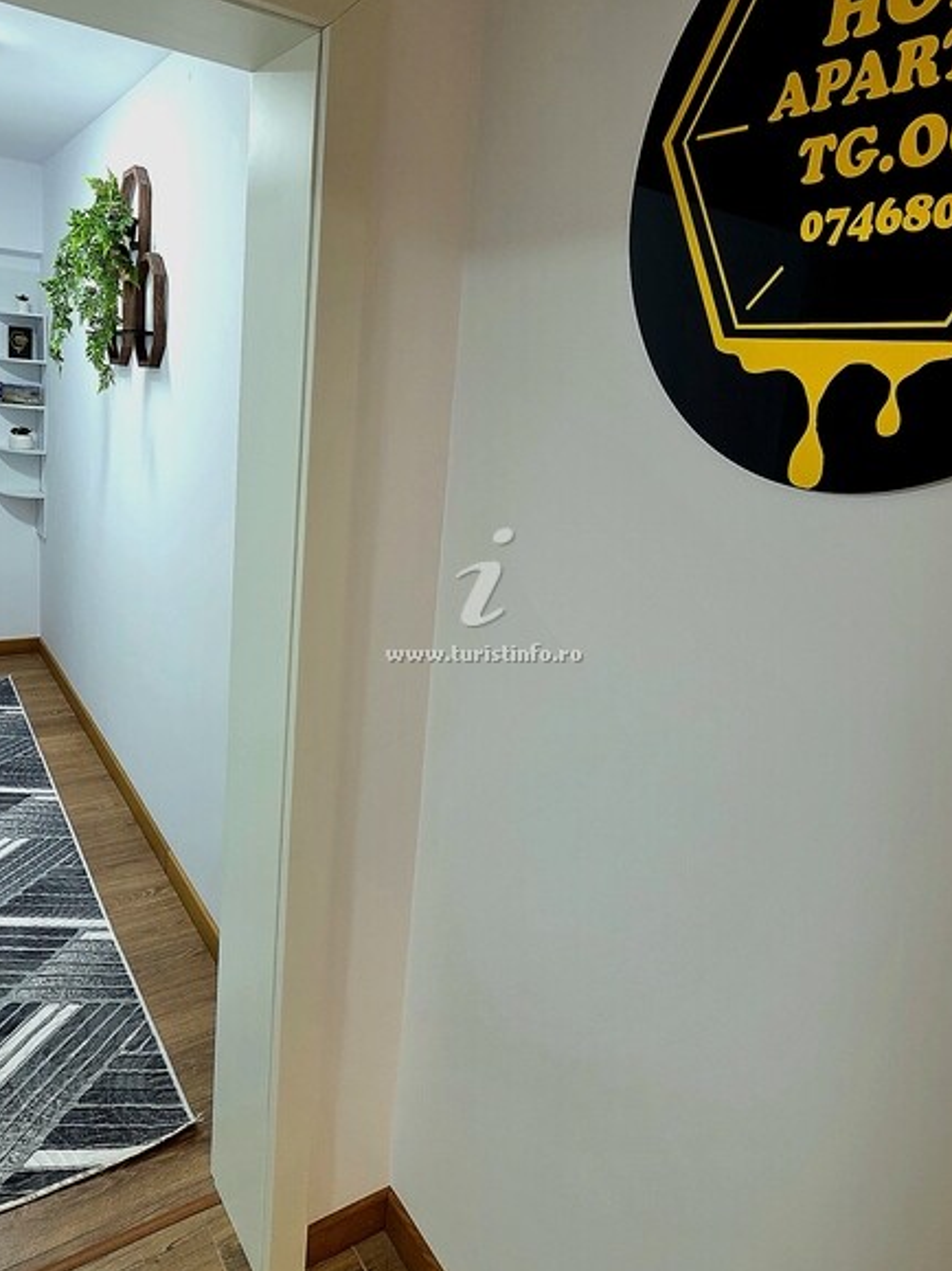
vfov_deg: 73.8
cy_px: 575
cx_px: 467
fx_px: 844
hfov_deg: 58.9
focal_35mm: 23
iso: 200
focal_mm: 2.2
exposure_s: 1/50.3
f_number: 1.9
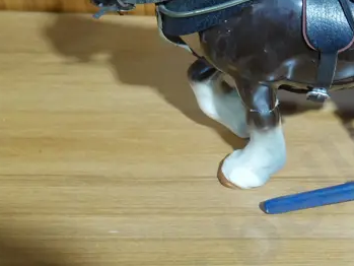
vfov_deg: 16.8
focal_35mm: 88
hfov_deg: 20.3
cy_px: 88
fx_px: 900
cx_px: 461
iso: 1000
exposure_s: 1/60
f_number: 3.6
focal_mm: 15
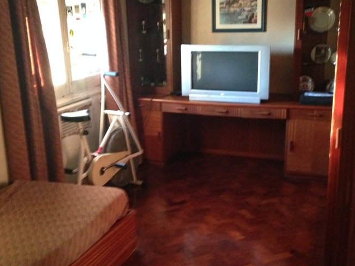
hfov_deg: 38.9
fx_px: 502
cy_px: 146
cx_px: 182
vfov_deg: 29.6
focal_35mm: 49
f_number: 2.4
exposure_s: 1/15
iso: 640
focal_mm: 4.12
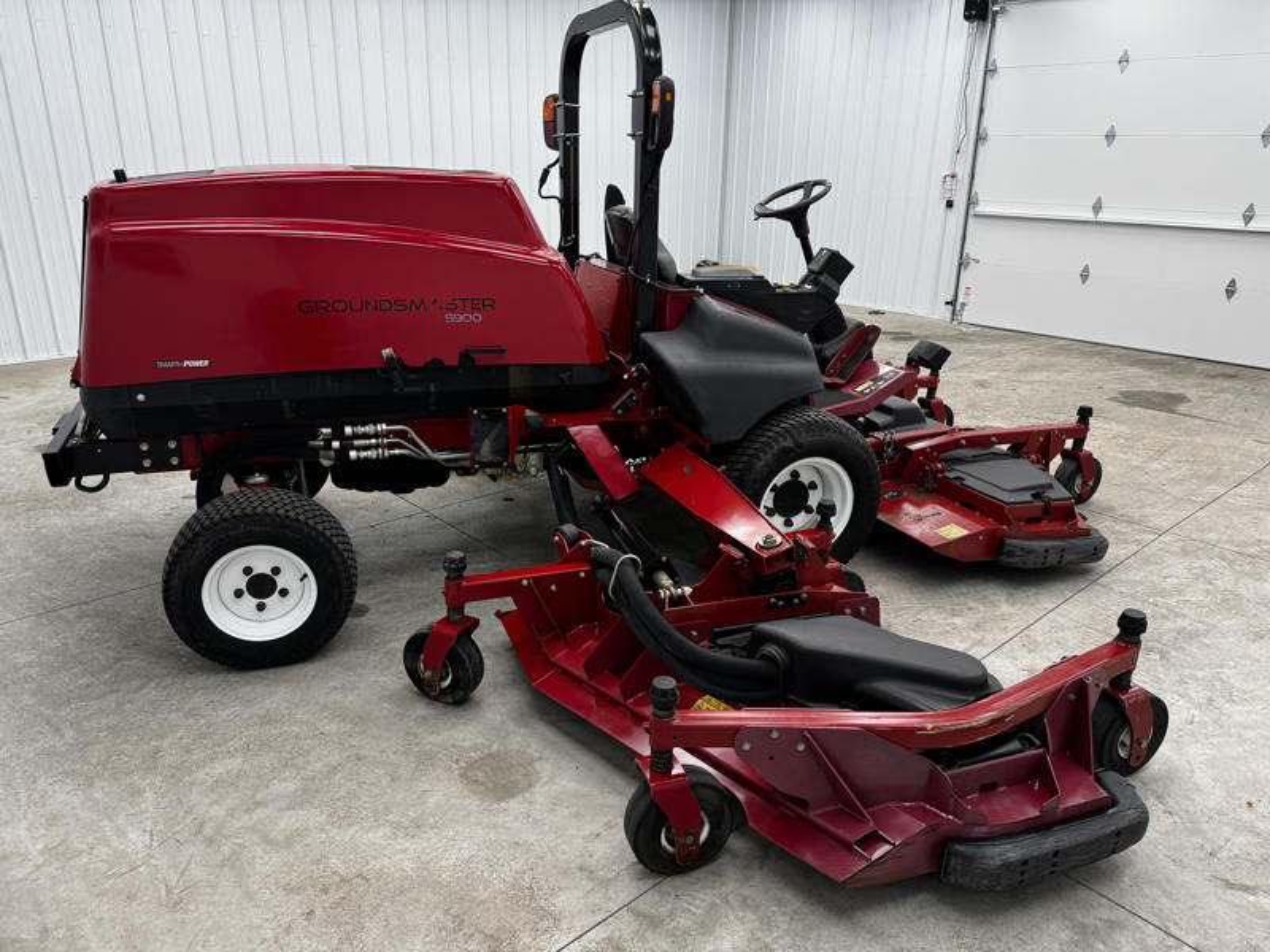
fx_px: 881
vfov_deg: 56.8
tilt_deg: -21.3
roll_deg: -1.3
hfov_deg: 71.6
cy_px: 476
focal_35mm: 24
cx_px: 635
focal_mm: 6.76
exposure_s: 1/120
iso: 100
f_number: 1.78
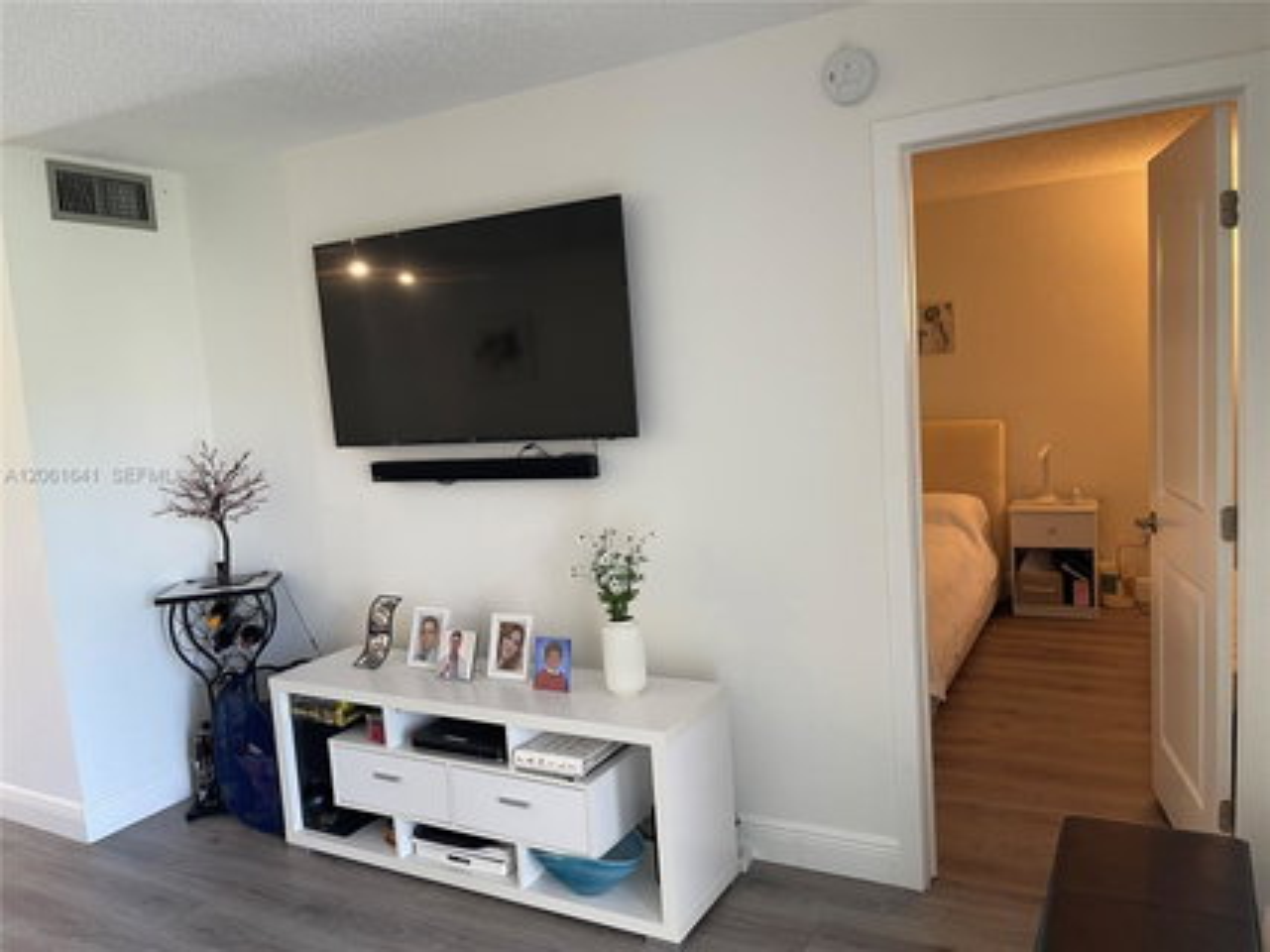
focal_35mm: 25
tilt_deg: -7.0
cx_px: 635
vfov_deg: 54.9
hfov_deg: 69.4
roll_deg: +4.0
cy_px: 476
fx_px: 917
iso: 125
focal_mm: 5.1
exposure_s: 1/60
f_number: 1.6
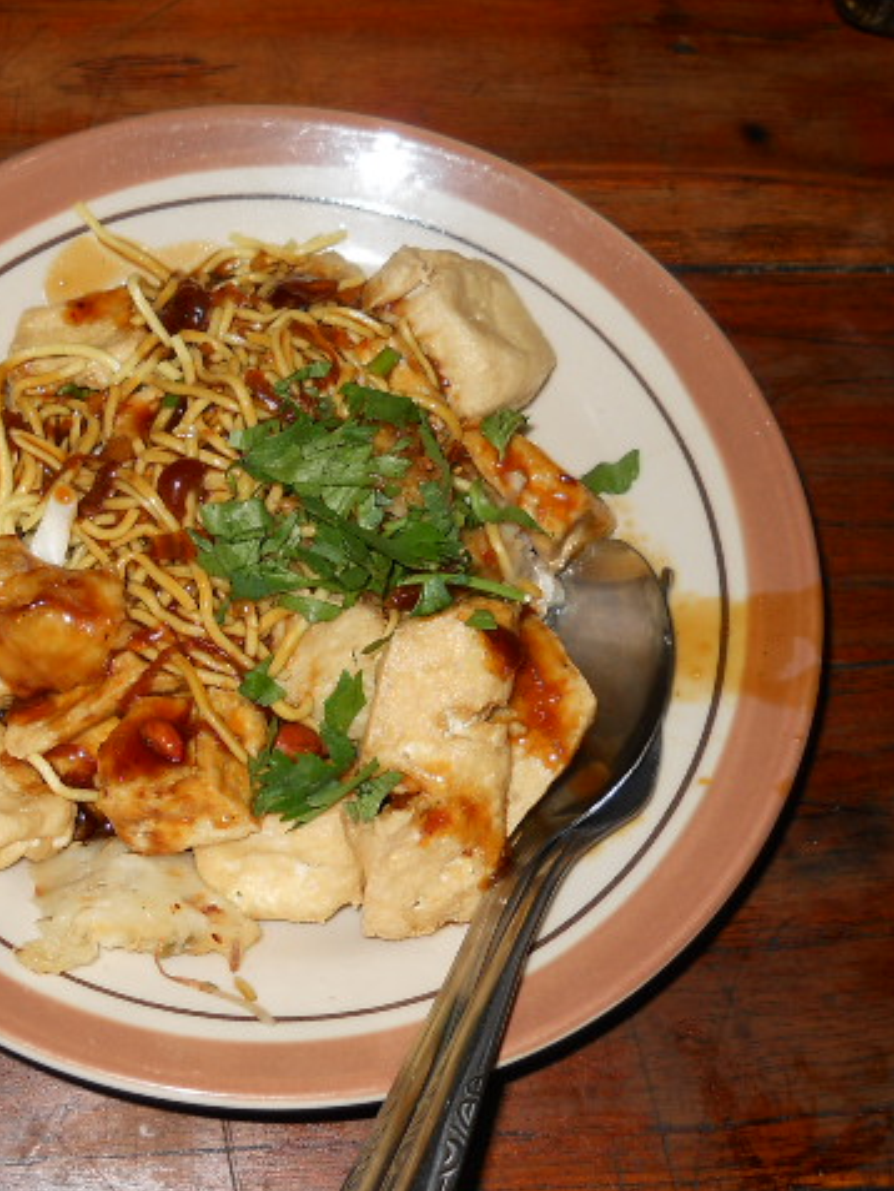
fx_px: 1893
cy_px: 597
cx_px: 260
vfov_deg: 34.9
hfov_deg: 26.3
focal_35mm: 55
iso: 80
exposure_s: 1/30
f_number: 3.1
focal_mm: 6.72
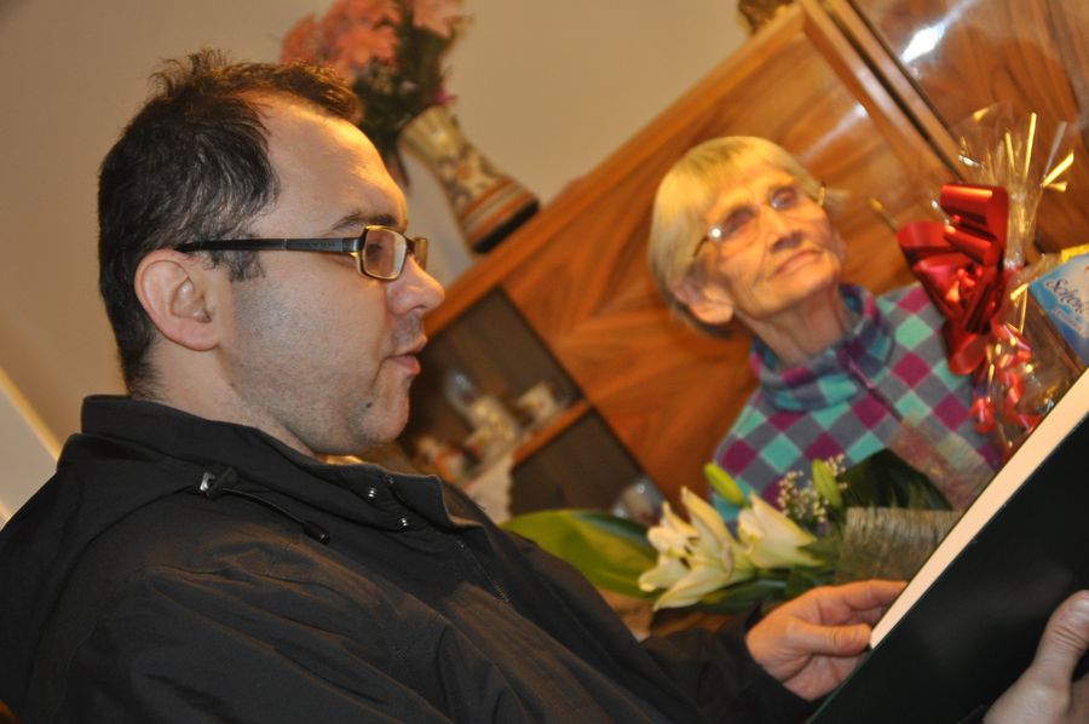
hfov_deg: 41.2
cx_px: 544
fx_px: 1450
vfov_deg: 28.0
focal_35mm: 48
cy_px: 362
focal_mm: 32
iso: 800
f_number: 4.2
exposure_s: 1/60
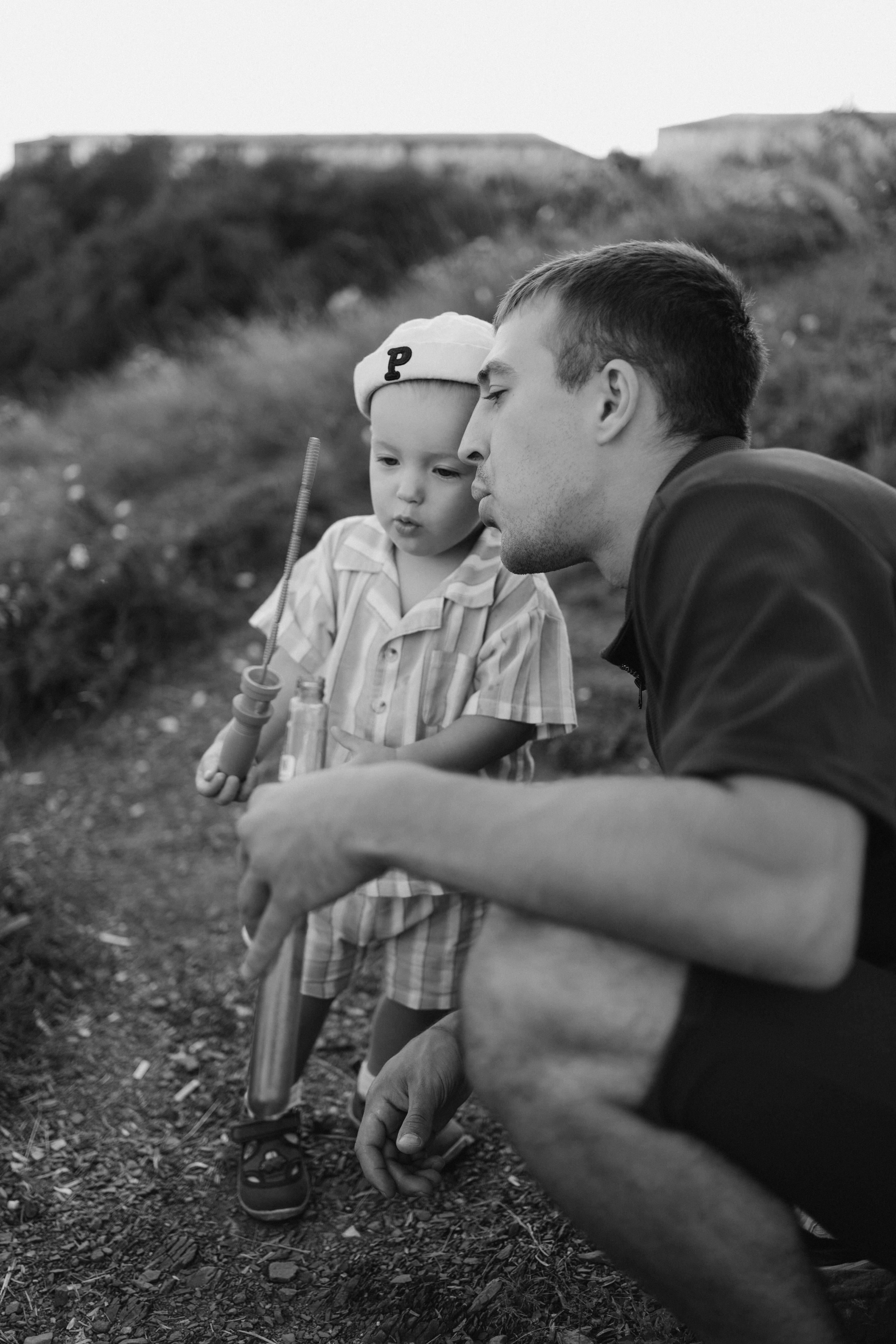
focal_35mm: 35
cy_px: 672
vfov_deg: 54.4
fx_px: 1307
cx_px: 448
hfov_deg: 37.9
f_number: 2
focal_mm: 35
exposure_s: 1/160
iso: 100
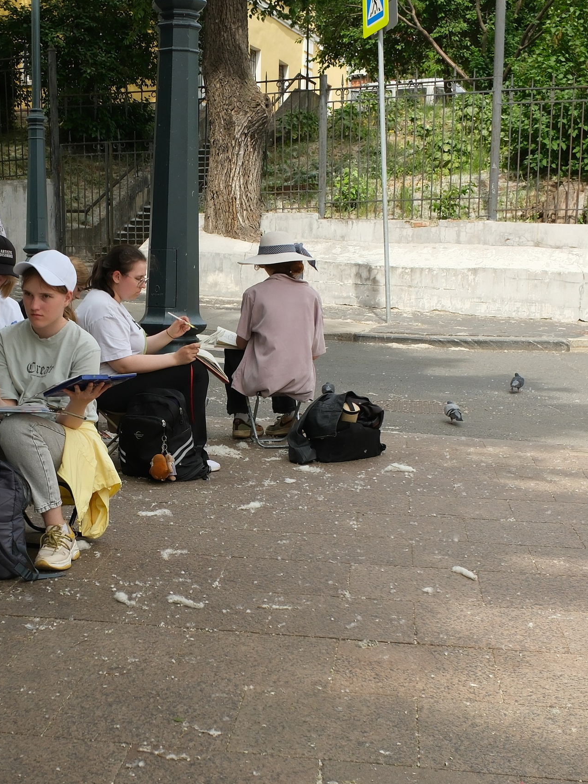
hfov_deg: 36.5
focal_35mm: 39
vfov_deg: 47.9
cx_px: 210
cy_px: 392
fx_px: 883
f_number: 5.6
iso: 320
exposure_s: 1/480
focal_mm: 18
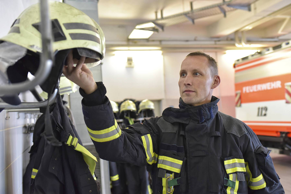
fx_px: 283
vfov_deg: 37.9
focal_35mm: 35
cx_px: 146
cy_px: 97
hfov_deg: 54.4
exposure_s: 1/80
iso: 2500
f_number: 3.2
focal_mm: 35
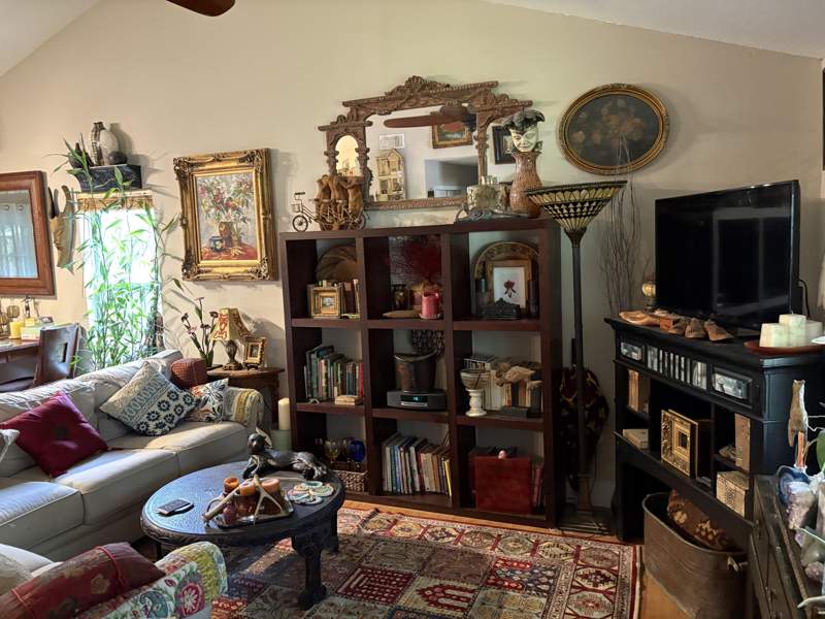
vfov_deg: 53.1
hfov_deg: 67.3
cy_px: 310
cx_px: 412
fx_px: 620
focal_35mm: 26
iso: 640
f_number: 1.6
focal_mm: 5.96
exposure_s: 1/30
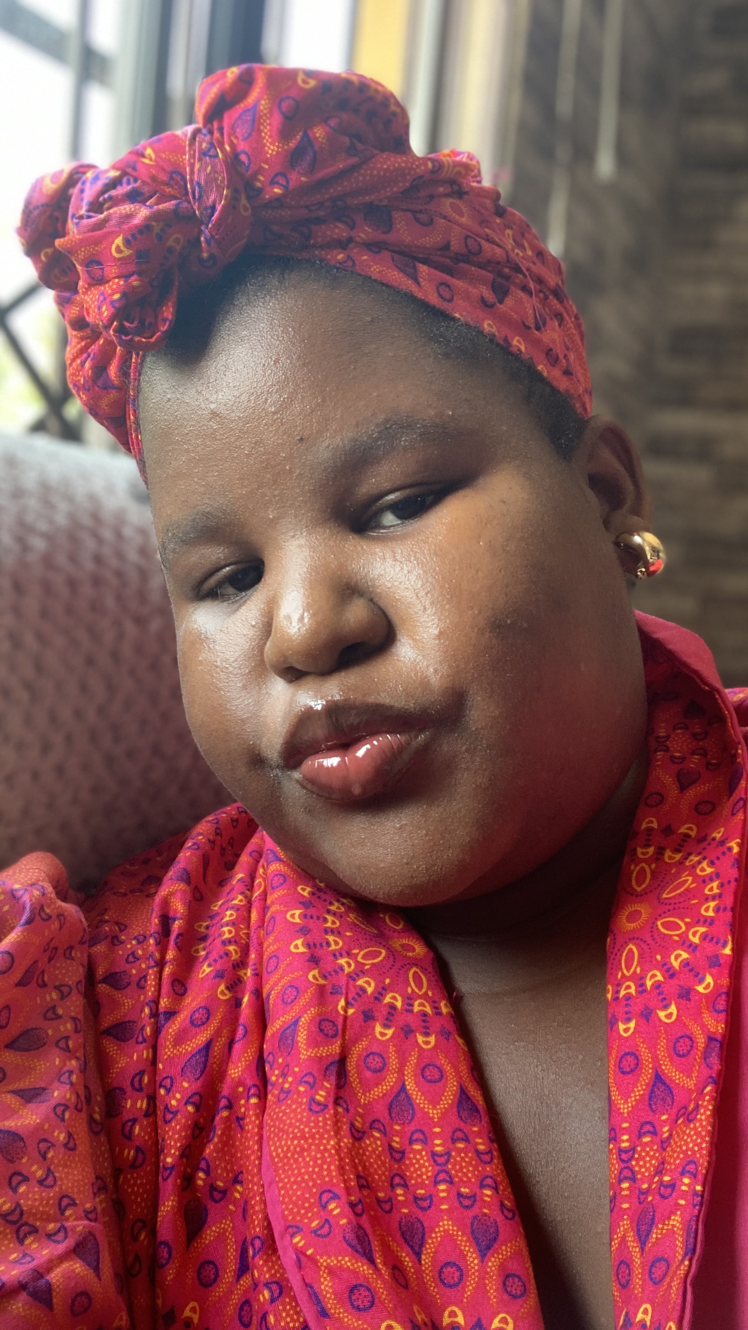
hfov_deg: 33.7
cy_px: 664
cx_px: 379
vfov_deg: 56.6
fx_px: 1234
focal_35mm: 35
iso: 80
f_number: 2.2
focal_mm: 2.87
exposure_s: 1/50
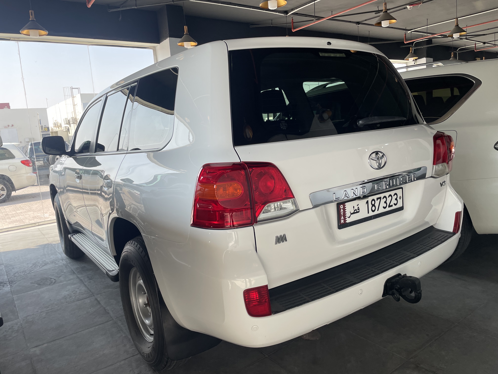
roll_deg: +4.2
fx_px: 374
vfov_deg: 53.1
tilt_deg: -7.7
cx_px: 249
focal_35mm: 26
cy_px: 187
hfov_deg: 67.3
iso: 32
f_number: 1.6
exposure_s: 1/553
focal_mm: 4.2
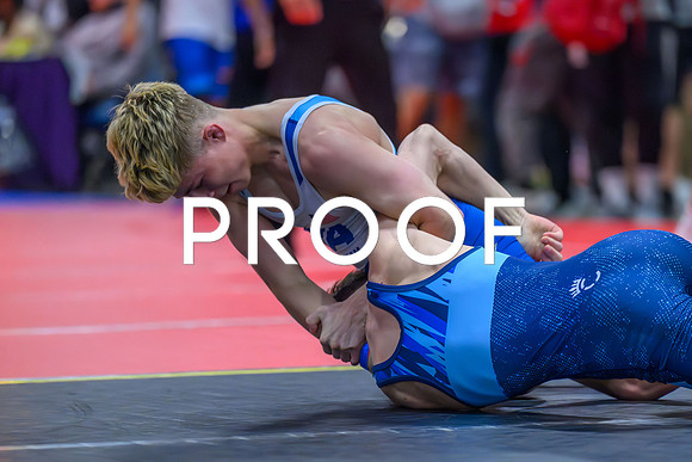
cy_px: 295
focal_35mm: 286
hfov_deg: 7.2
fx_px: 5501
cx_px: 469
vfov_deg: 4.8
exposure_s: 1/800
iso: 7200
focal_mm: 200
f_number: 2.8
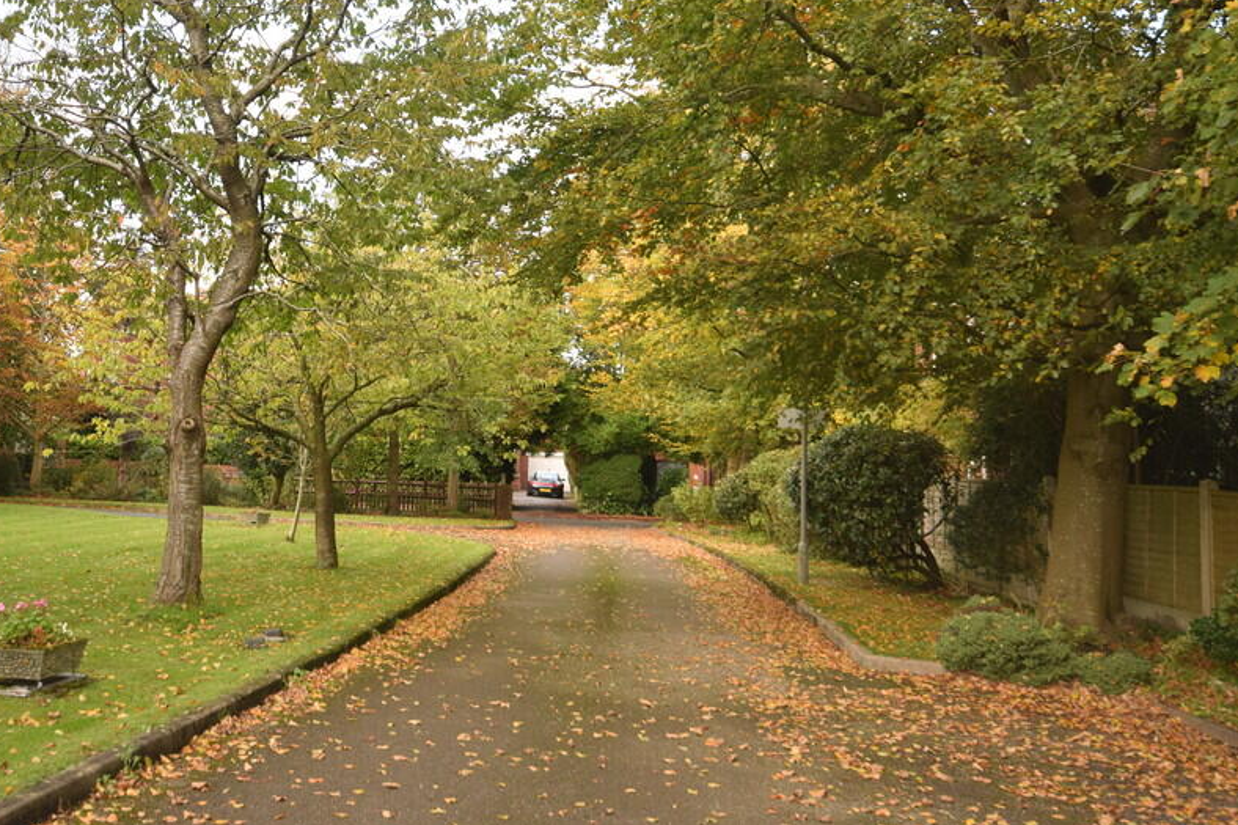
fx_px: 1341
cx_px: 482
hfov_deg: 49.2
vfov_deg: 34.1
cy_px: 326
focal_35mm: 39
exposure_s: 1/125
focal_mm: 20
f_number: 5.6
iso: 360
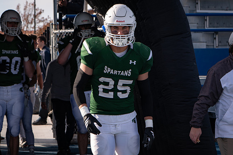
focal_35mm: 119
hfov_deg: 17.2
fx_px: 769
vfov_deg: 11.5
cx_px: 70
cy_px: 89
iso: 250
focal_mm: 70
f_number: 5.6
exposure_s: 1/640
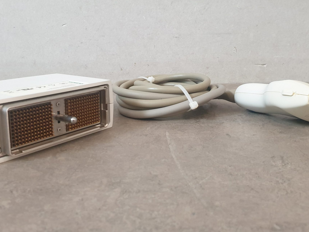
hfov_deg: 47.9
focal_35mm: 39
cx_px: 155
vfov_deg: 36.6
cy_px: 87
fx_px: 348
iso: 400
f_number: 2.4
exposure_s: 1/50
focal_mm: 4.3
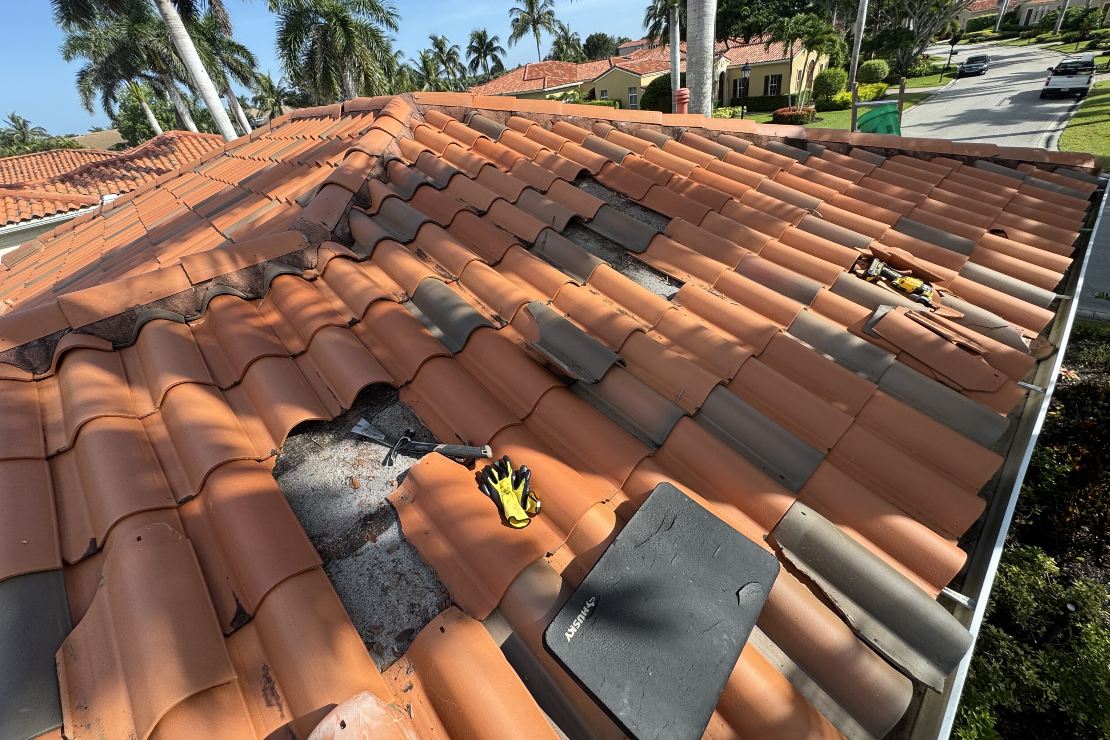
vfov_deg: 77.1
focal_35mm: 15
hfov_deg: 100.4
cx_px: 559
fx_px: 462
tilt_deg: -34.8
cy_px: 333
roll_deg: +12.1
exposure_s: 1/727
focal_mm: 2.22
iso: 40
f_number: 2.2
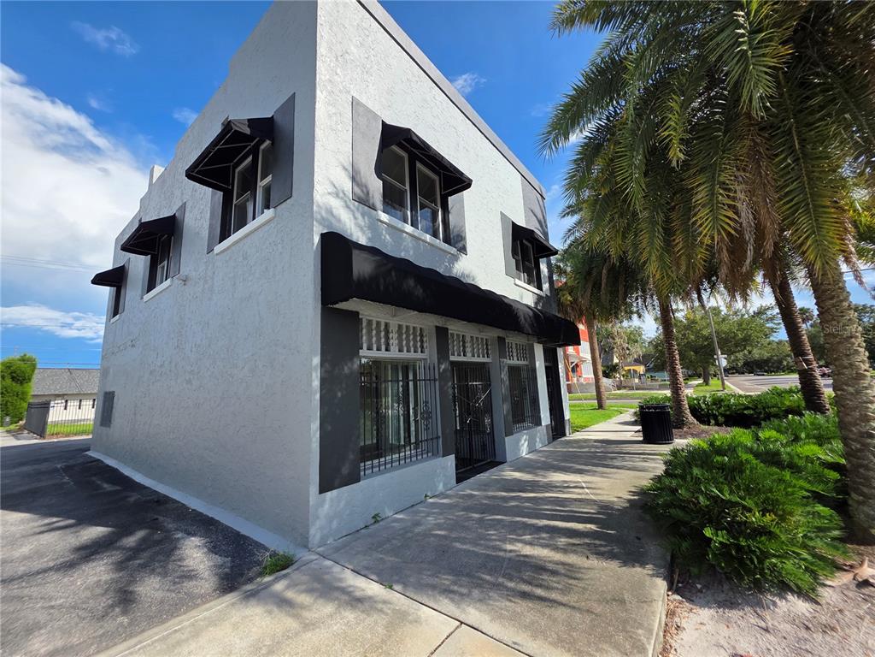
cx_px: 438
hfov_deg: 106.2
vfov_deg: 89.9
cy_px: 328
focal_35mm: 13
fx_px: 329
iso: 40
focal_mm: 2.2
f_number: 1.9
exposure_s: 1/1983
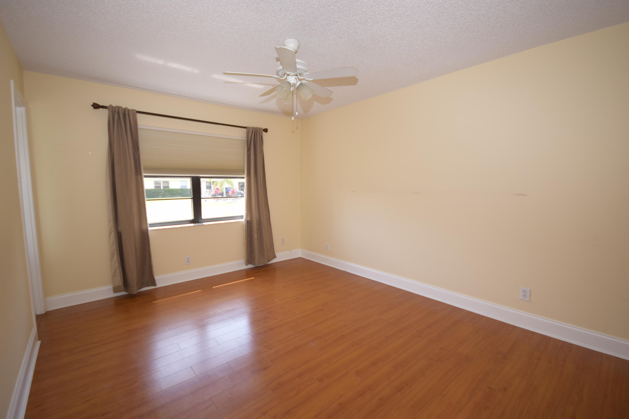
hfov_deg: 100.4
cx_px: 314
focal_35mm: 15
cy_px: 210
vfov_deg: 77.3
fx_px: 262
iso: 400
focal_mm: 10
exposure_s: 1/160
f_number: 4
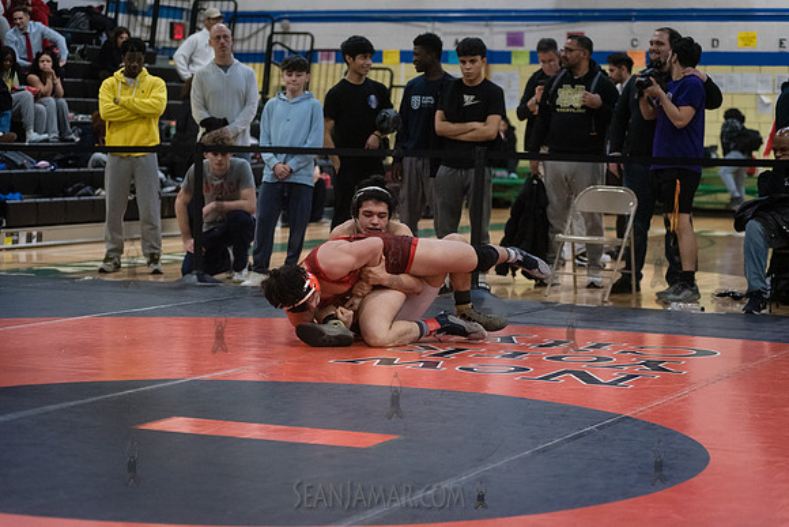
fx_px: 2017
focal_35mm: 92
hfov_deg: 22.1
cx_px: 394
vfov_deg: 14.9
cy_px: 264
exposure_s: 1/500
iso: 8000
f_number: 3.5
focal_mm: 92
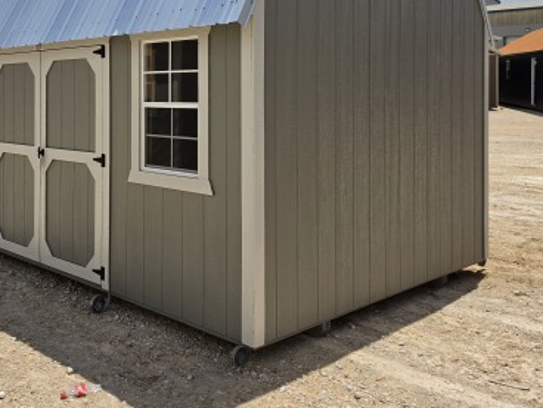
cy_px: 105
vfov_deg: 35.2
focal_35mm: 40
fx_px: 627
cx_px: 193
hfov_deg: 46.3
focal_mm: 6.5
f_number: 1.4
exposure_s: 1/7939
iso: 40
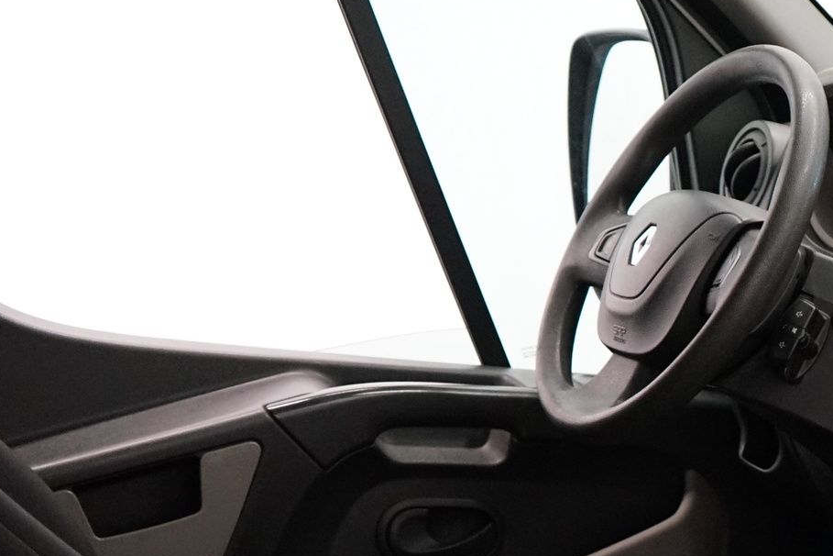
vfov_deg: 16.8
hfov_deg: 24.1
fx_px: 1782
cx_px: 985
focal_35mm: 77
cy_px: 709
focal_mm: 28
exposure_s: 1/160
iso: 4000
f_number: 3.5
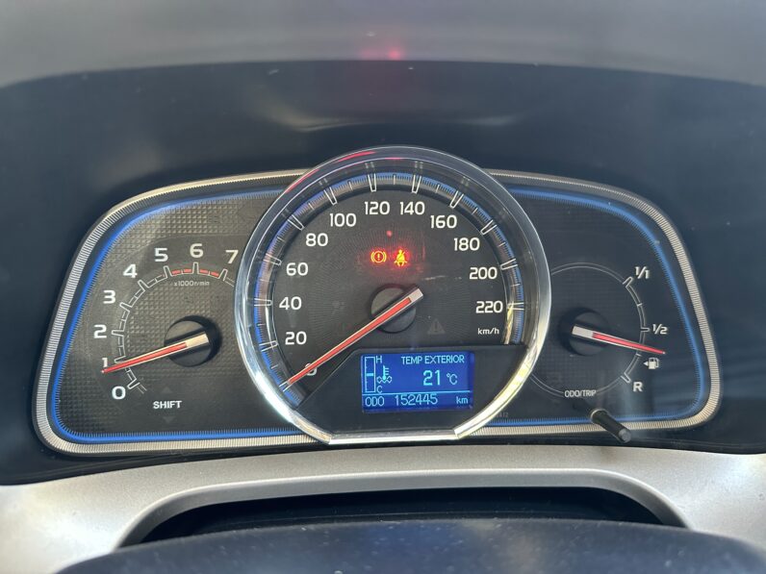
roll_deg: -1.9
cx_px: 383
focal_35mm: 24
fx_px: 531
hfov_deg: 71.6
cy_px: 287
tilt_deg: -21.5
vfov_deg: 56.8
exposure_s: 1/60
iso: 640
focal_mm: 6.86
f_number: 1.78
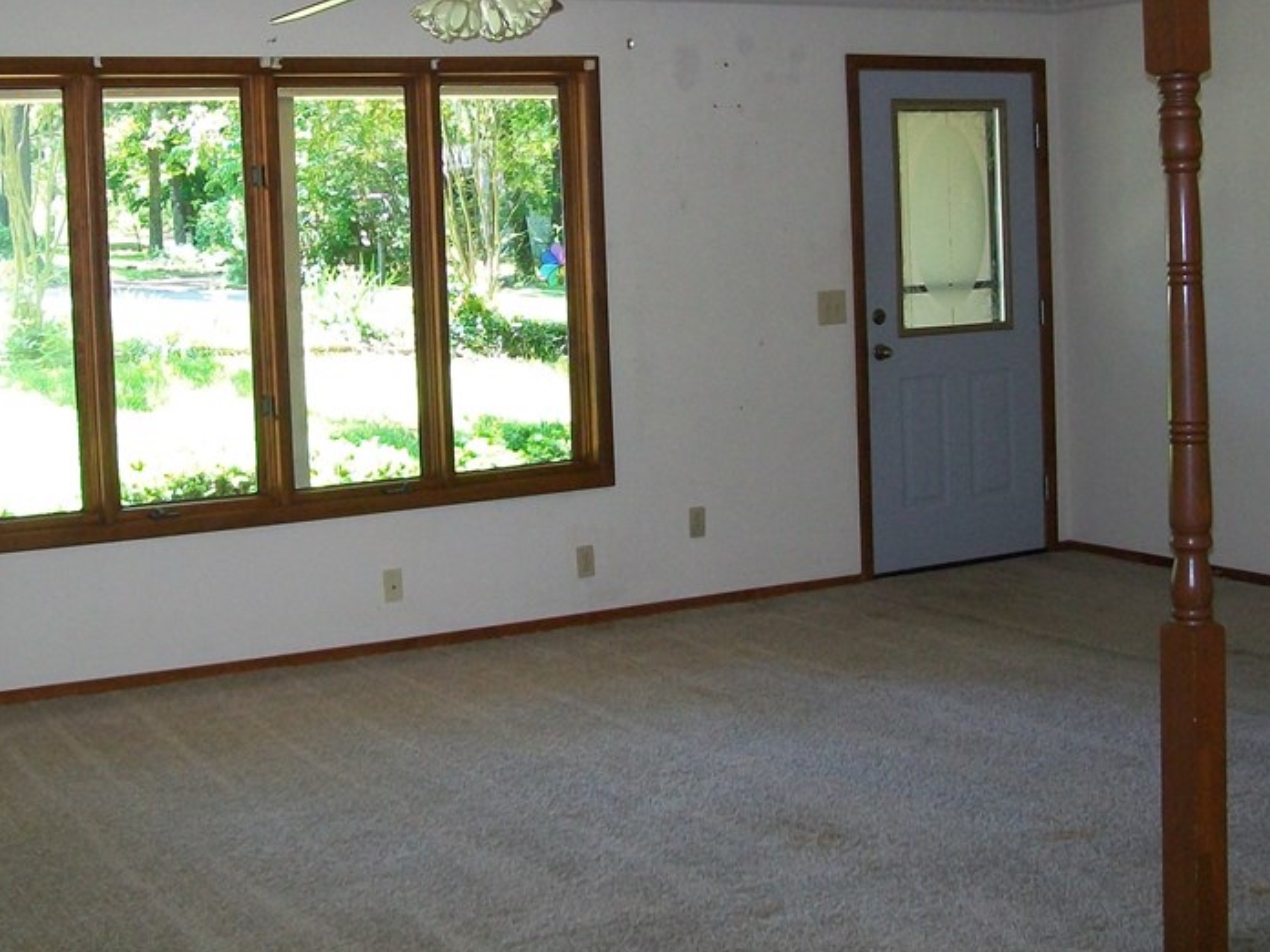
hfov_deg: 38.1
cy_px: 261
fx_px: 1834
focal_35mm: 50
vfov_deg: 28.8
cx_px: 536
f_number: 2.7
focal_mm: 6.1
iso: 160
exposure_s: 1/80
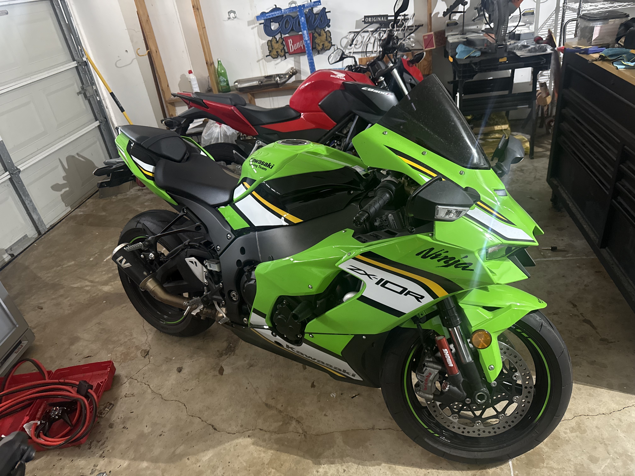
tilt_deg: -30.4
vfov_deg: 56.8
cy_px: 238
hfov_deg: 71.6
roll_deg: +7.5
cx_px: 318
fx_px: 440
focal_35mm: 24
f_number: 1.78
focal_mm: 6.76
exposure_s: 1/40
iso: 1000
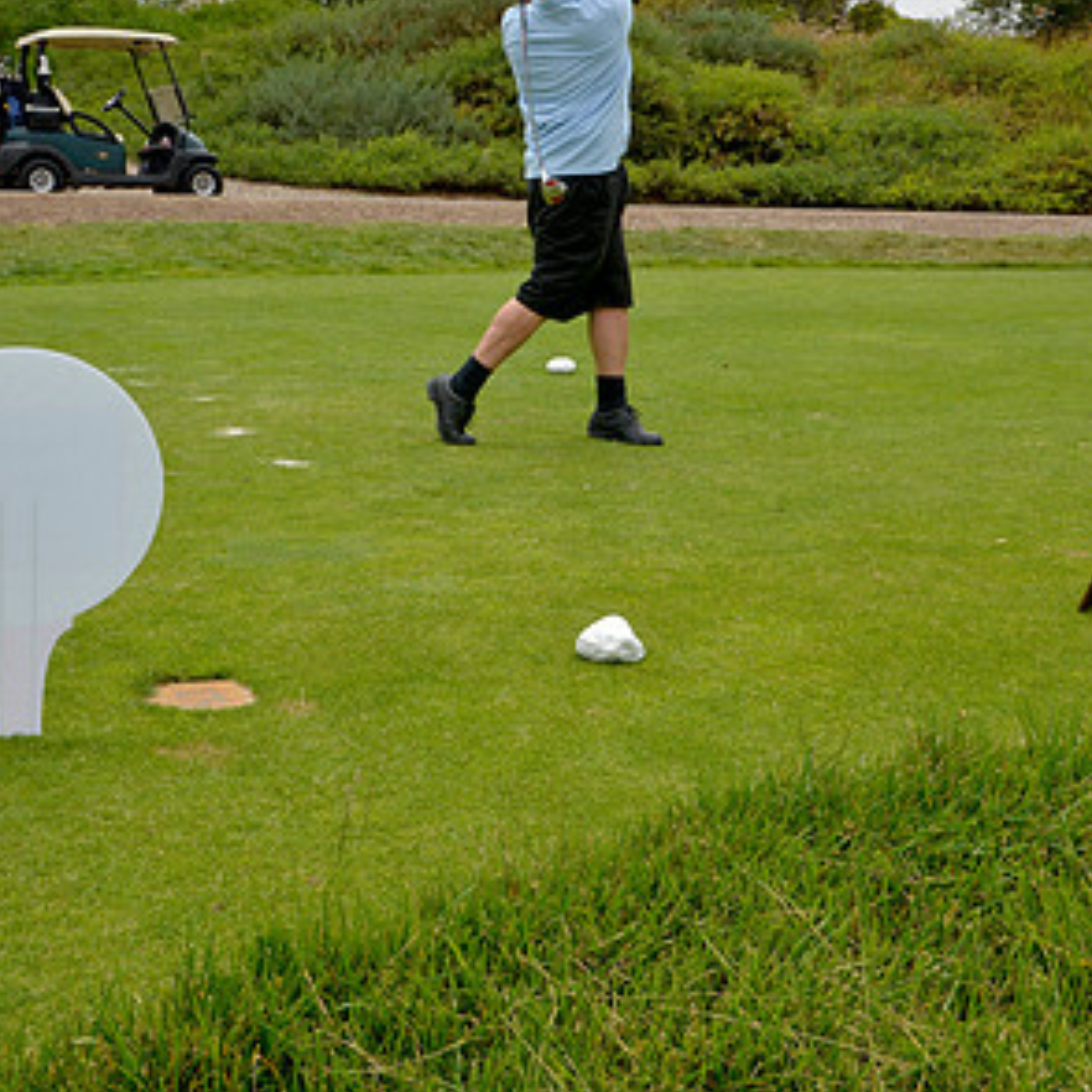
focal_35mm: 53
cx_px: 542
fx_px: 1879
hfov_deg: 32.4
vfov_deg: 32.0
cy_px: 327
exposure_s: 1/250
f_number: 13
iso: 200
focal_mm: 27
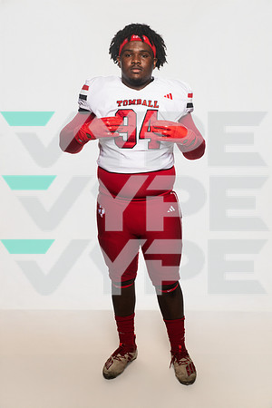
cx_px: 136
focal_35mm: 48
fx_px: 544
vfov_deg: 41.1
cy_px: 204
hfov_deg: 28.1
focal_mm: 48
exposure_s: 1/200
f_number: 6.3
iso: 500
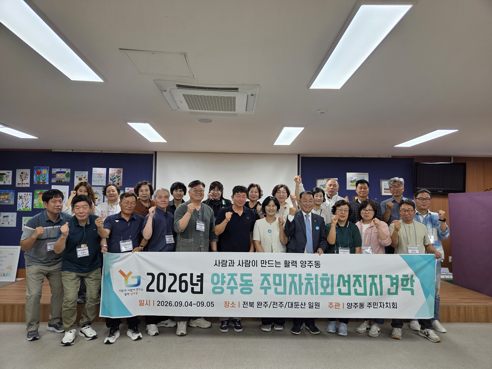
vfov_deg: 58.9
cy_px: 184
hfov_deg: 73.9
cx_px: 246
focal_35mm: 23
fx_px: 327
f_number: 1.8
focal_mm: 5.4
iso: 125
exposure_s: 1/180
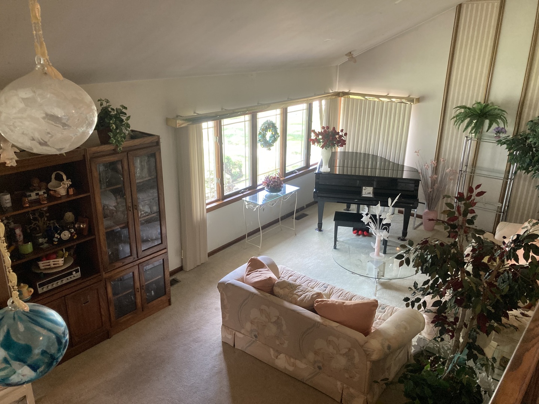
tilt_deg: -20.3
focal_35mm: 28
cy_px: 202
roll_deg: -0.9
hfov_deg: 63.4
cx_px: 270
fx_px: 436
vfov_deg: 49.7
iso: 250
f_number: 1.8
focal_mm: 3.99
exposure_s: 1/60
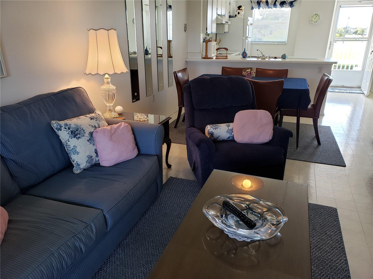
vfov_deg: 53.1
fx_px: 280
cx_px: 186
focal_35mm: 26
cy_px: 140
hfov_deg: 67.3
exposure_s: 1/60
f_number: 2.4
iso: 100
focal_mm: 4.3
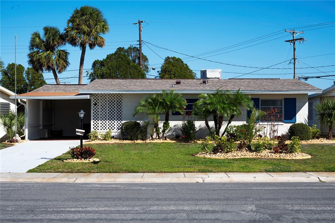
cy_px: 112
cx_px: 168
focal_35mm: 56
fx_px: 521
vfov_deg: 24.1
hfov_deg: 35.7
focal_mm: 56
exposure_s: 1/500
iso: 160
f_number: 9
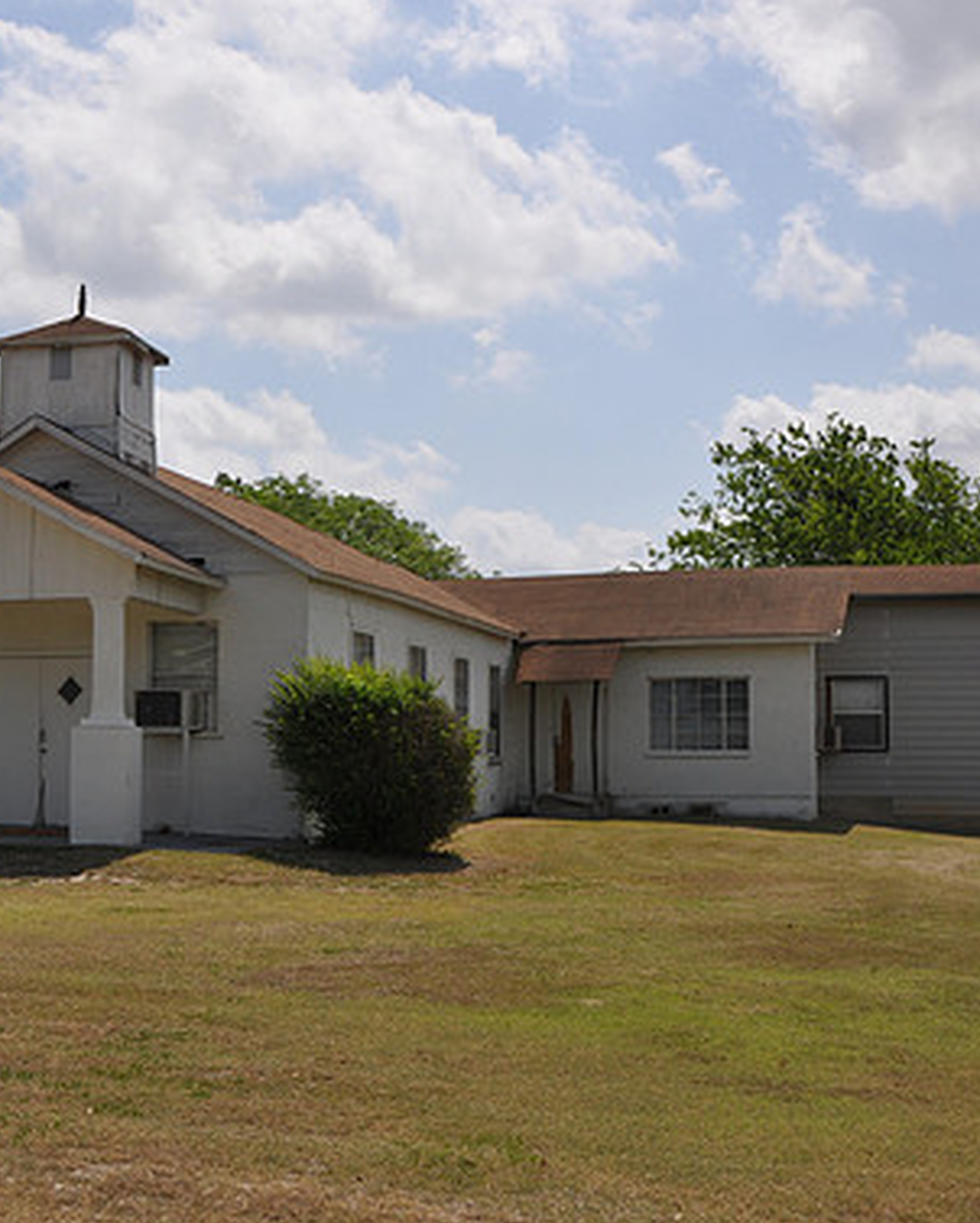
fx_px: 1801
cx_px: 321
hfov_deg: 30.2
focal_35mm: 50
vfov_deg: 37.5
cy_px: 612
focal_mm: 23
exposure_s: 1/160
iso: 200
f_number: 14
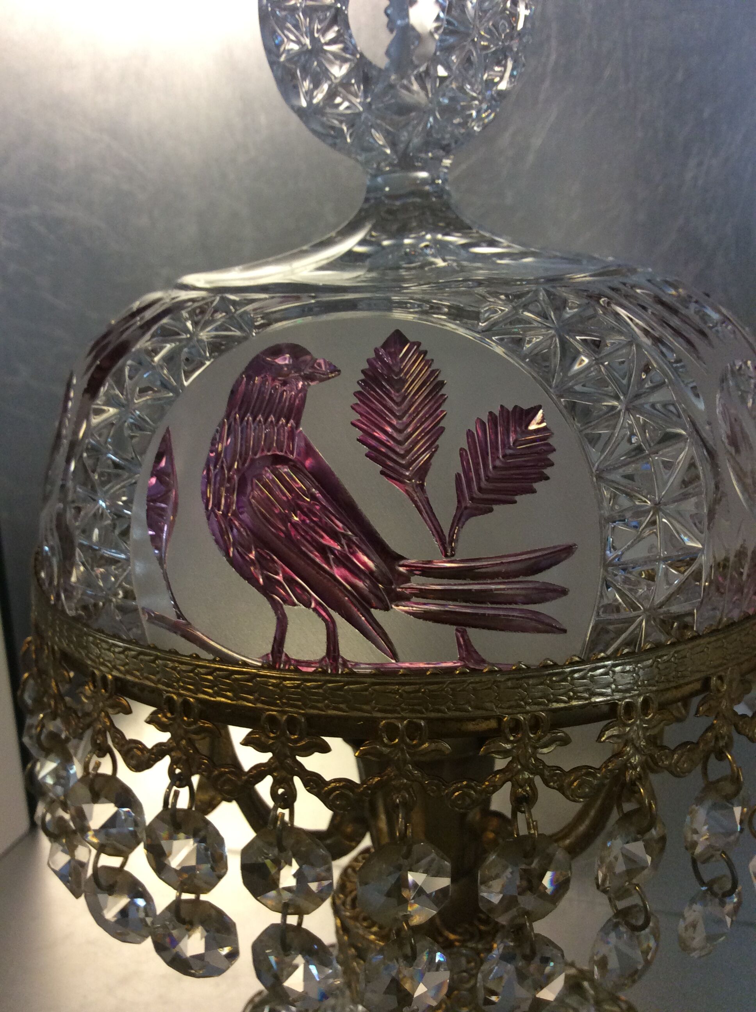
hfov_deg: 44.1
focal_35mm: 32
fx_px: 934
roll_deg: +2.6
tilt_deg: -14.8
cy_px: 506
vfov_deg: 56.9
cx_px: 378
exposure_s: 1/25
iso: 100
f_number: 2.4
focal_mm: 3.3
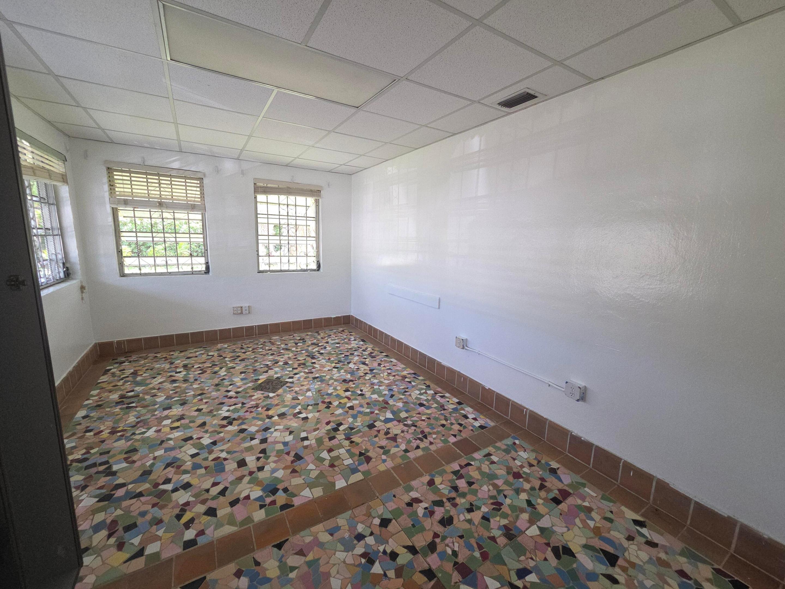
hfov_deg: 106.2
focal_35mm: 13
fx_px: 295
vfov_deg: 89.9
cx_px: 392
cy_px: 294
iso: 80
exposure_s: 1/60
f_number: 2.2
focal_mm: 2.2
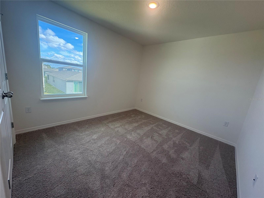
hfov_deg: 102.1
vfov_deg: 85.7
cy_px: 99
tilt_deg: -11.3
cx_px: 132
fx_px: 107
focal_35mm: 14
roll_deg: -6.1
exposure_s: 1/120
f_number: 2.2
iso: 100
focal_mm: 2.22
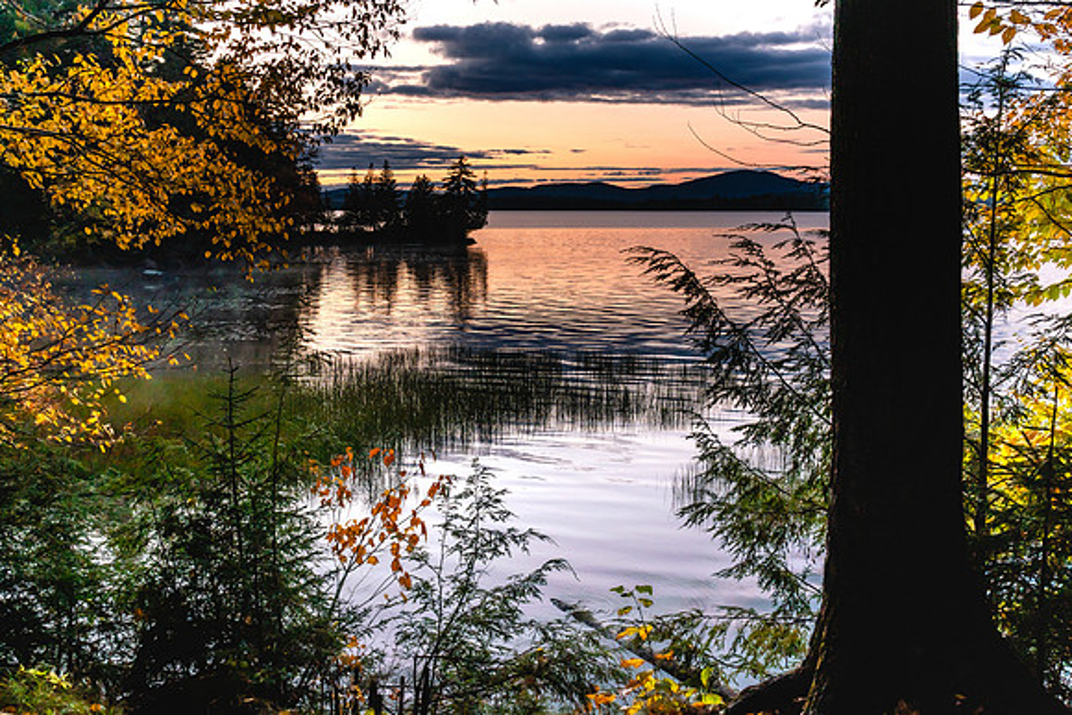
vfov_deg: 36.7
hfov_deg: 52.9
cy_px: 358
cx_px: 536
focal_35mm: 36
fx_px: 1078
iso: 100
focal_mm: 24
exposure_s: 1/40
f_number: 8
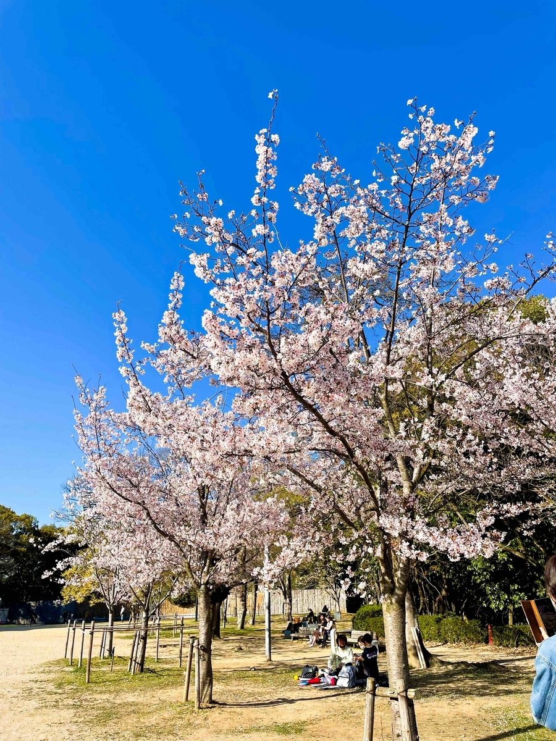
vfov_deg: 67.3
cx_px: 278
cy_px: 370
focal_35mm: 26
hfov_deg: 53.1
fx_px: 557
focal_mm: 4.2
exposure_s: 1/2882
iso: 32
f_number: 1.6
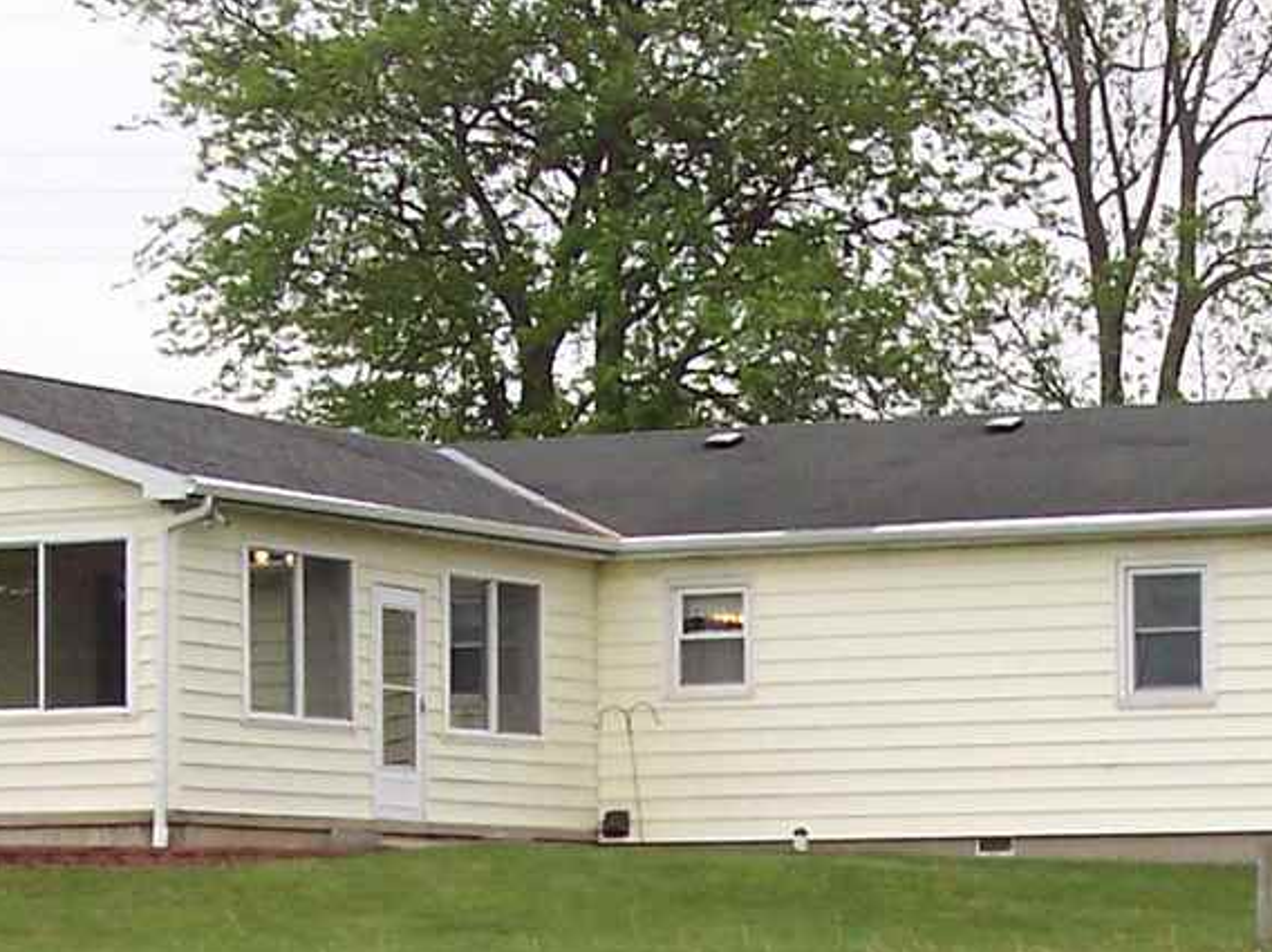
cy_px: 1103
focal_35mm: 137
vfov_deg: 10.6
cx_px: 849
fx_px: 5030
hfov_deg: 14.4
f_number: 4.8
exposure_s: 1/500
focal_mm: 8
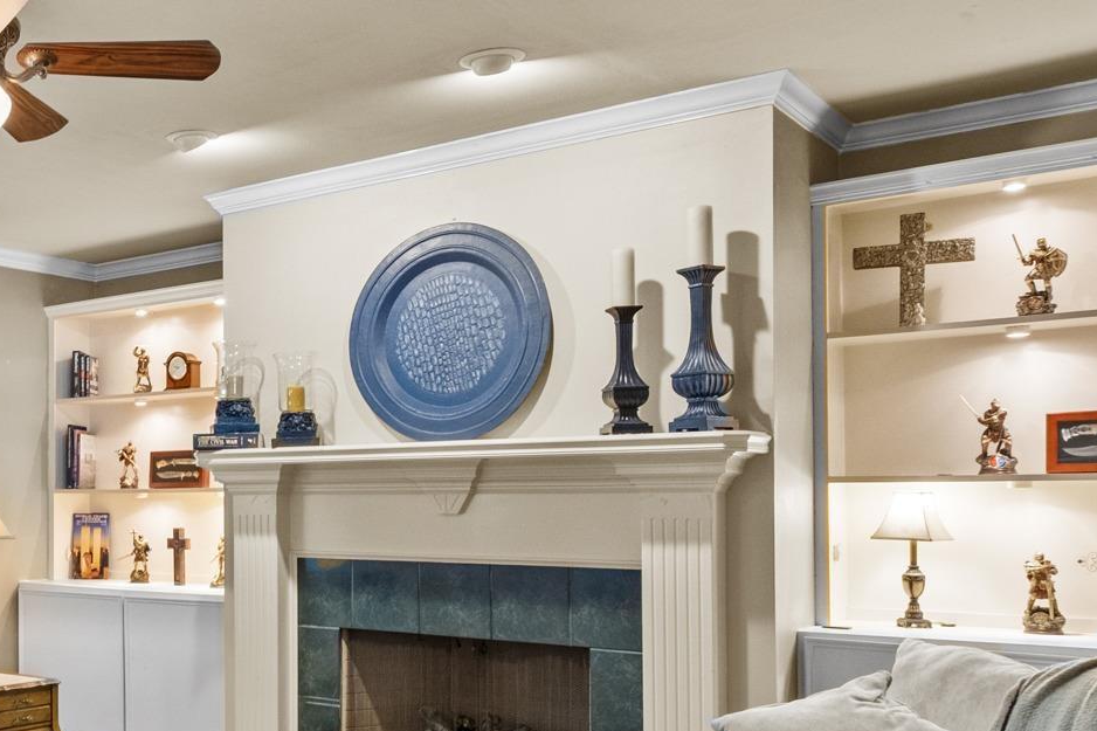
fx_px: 1219
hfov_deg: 44.0
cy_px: 507
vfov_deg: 33.0
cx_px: 99
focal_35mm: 40
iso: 400
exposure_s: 1.5
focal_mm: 10
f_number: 7.1
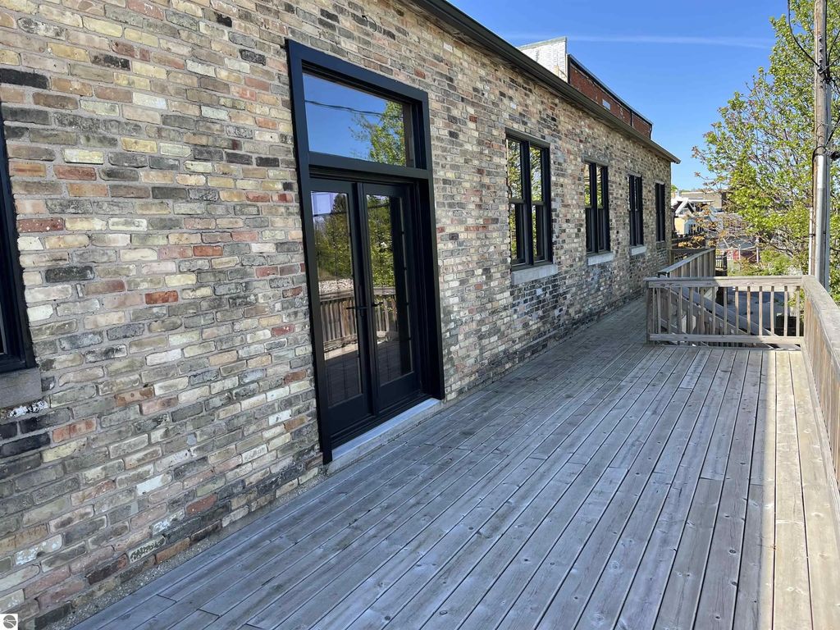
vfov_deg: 53.1
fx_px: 631
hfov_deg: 67.3
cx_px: 420
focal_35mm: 26
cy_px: 315
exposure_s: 1/787
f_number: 1.6
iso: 50
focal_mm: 5.1
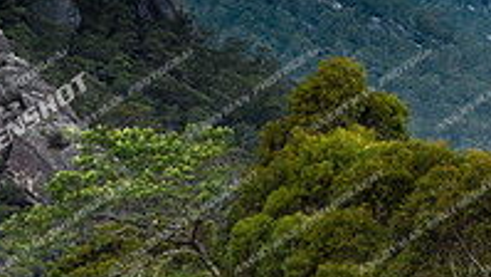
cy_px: 312
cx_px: 175
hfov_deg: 8.7
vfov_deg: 4.9
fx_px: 3242
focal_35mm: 249
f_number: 4
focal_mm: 70
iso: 320
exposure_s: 1/1600
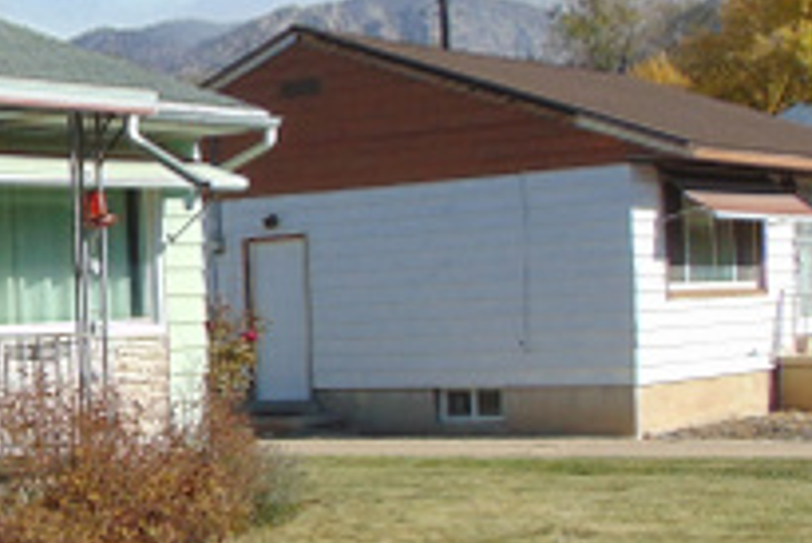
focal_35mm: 81
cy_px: 341
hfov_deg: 22.5
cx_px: -230
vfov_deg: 16.9
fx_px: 1828
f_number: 7.7
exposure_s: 1/250
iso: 80
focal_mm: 4.5
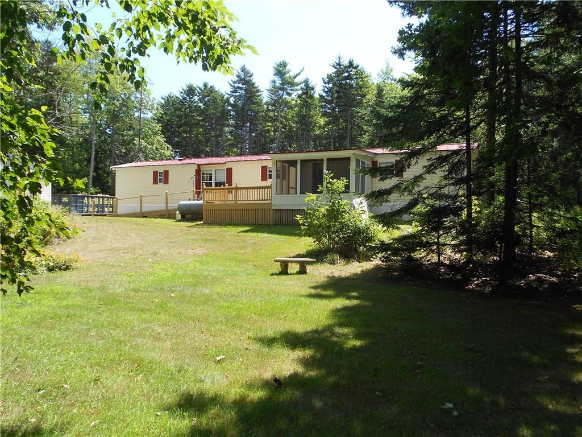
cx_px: 291
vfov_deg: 53.1
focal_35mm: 26
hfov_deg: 67.3
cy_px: 218
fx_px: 437
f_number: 3.2
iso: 80
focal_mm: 4.6
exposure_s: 1/320
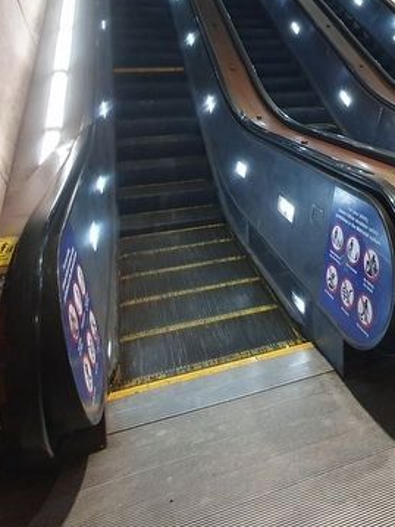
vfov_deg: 56.6
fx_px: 441
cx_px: 301
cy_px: 97
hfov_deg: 46.3
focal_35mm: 29
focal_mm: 1.8
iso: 320
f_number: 2.2
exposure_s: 1/30
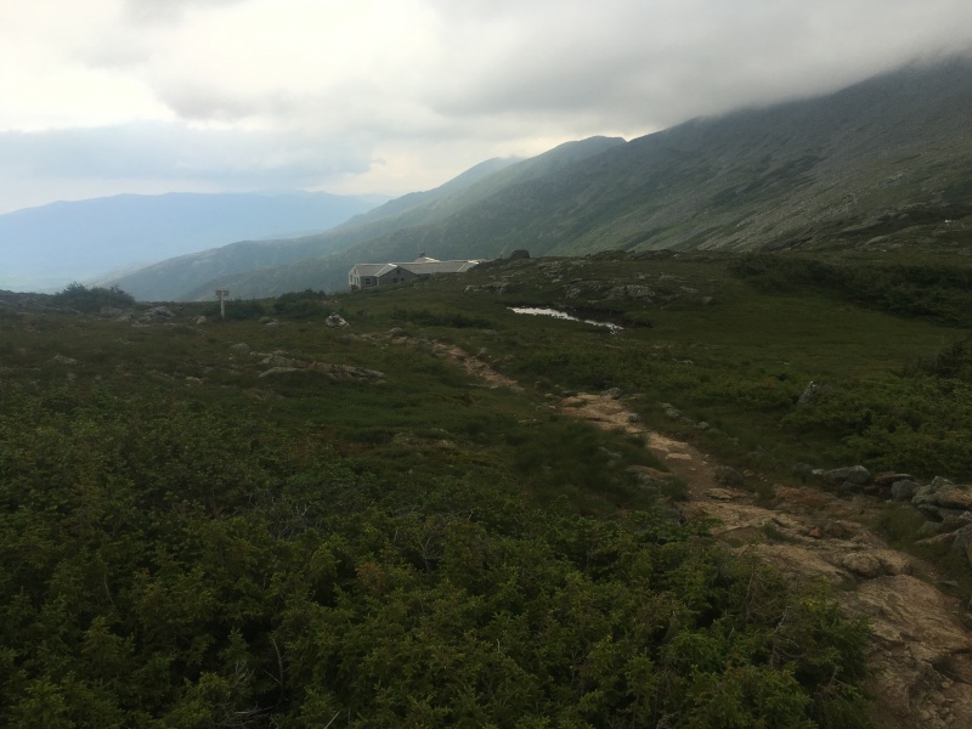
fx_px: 814
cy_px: 364
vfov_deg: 48.2
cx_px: 486
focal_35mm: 29
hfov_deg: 61.7
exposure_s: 1/351
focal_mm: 4.15
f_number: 2.2
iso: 25
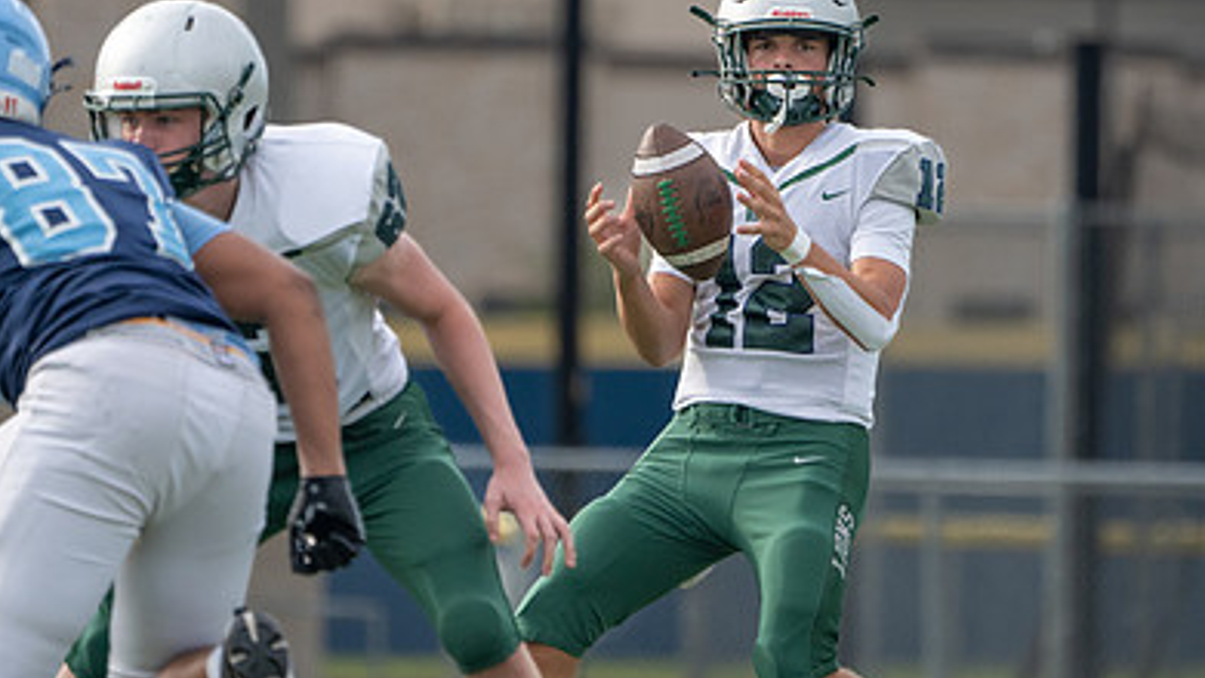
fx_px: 24221
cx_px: 704
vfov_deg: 1.6
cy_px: 277
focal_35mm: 758
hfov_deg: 2.8
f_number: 5.6
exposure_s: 1/1250
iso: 320
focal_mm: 400
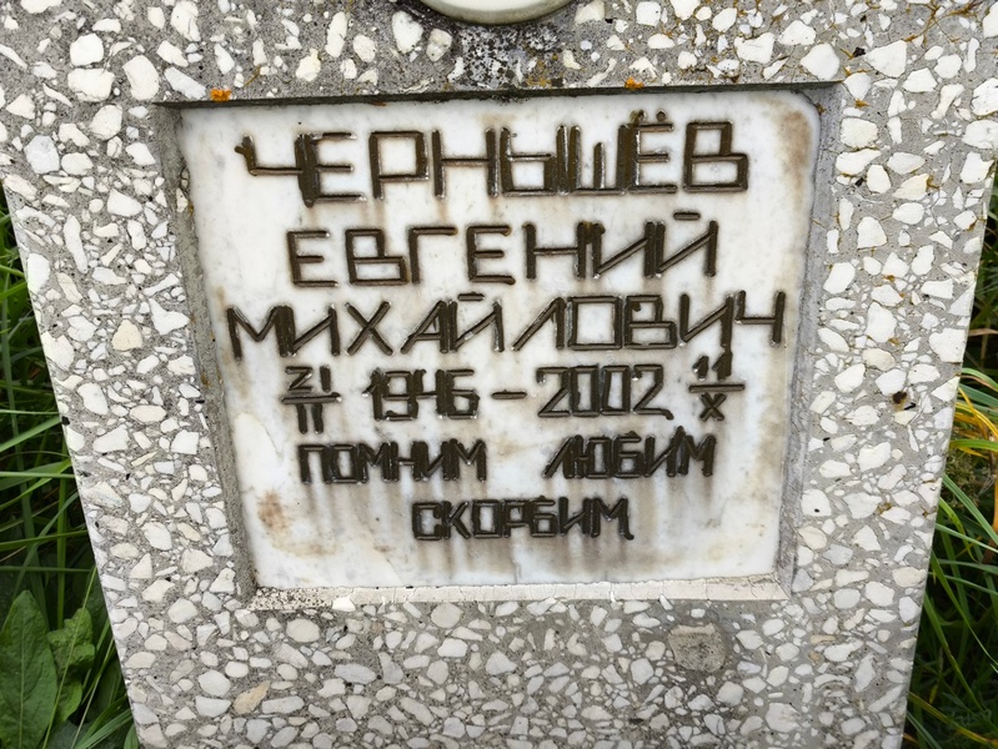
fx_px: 1442
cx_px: 499
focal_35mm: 50
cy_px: 374
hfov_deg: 38.2
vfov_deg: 29.1
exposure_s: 1/120
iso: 50
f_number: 1.7
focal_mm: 4.71
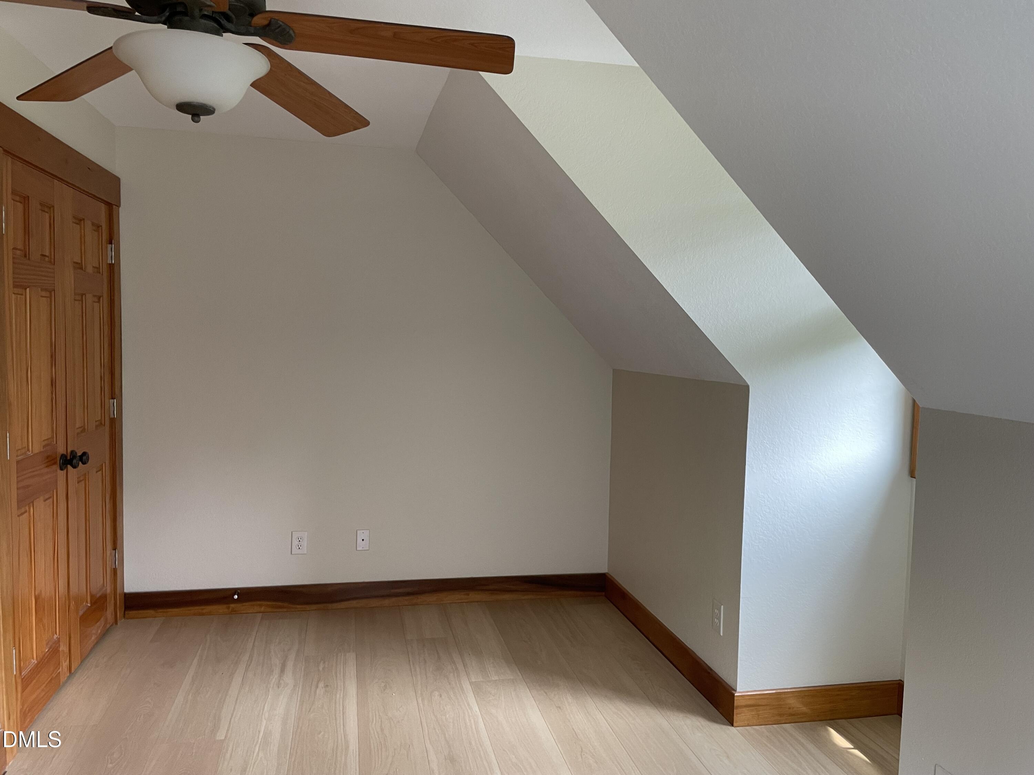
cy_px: 388
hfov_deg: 67.3
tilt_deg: -3.4
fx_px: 777
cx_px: 517
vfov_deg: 53.1
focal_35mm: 26
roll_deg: -0.7
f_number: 1.6
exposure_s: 1/95
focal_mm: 4.2
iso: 125
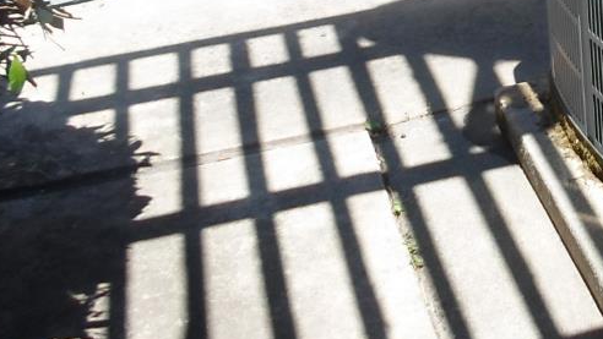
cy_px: -228
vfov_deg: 13.4
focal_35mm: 83
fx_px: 1327
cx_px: 667
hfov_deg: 23.9
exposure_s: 1/500
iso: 80
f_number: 2.5
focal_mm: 4.5
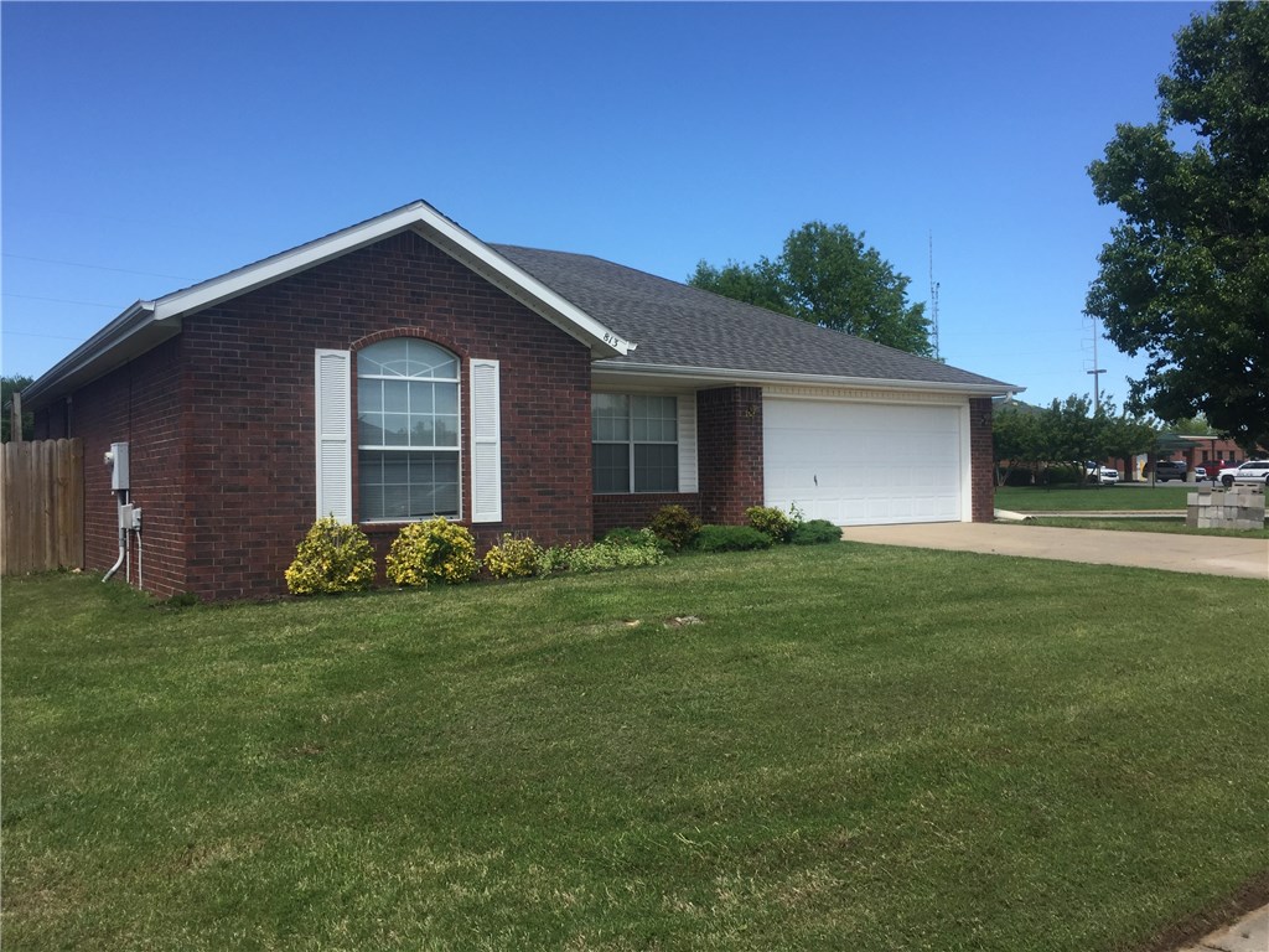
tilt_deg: +0.9
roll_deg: -0.2
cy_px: 476
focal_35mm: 29
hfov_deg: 61.7
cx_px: 634
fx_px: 1063
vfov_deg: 48.2
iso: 32
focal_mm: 4.15
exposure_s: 1/1163
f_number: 2.2
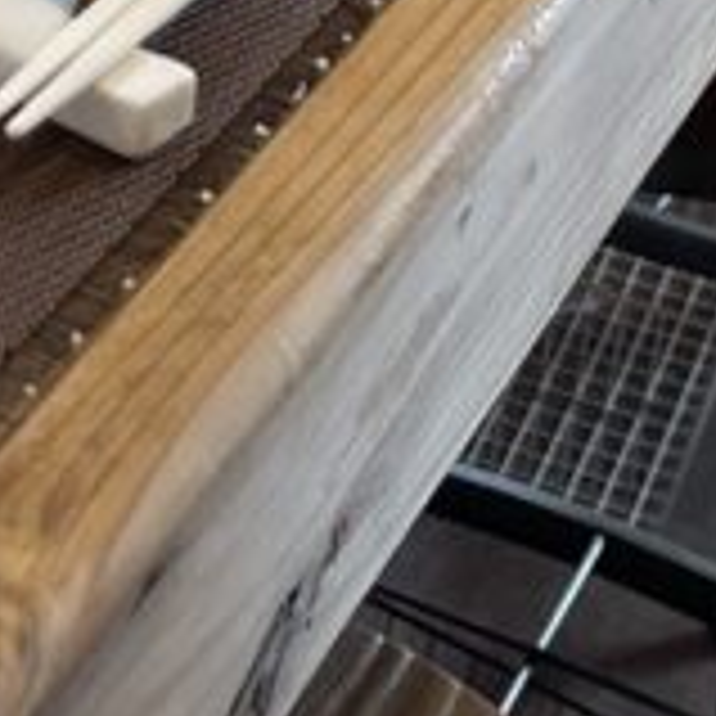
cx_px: 383
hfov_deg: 11.8
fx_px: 3463
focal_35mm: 148
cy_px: -644
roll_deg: -9.8
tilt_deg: -21.8
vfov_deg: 10.9
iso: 100
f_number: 1.6
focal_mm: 5.1
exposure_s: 1/98
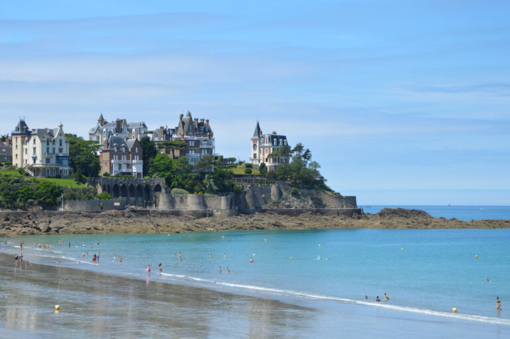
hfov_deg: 21.9
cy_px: 170
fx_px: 1317
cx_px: 255
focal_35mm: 93
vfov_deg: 14.7
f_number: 7.1
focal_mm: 62
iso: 100
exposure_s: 1/250
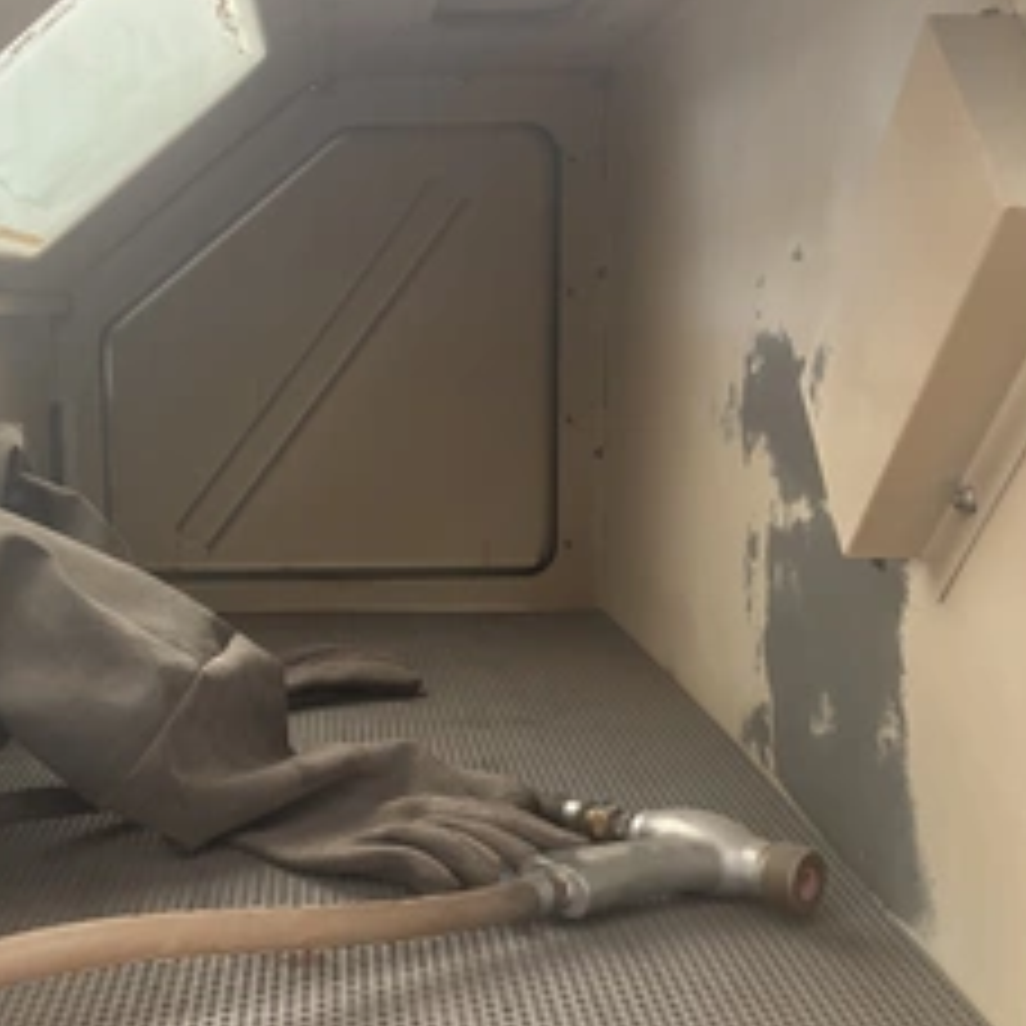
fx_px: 1509
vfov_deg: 37.5
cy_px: 549
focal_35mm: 45
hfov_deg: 37.1
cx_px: 338
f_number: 1.8
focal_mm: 3
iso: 64
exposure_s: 1/73
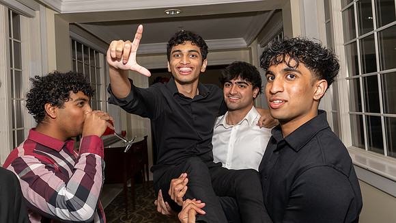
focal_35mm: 29
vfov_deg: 39.6
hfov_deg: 65.5
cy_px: 91
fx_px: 308
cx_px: 198
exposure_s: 1/250
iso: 640
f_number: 8
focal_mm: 19
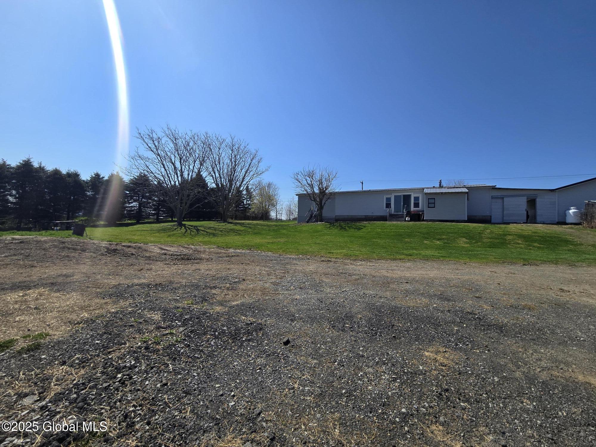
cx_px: 298
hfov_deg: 106.2
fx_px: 224
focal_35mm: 13
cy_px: 224
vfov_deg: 89.9
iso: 50
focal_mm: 2.2
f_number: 2.2
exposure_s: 1/3309
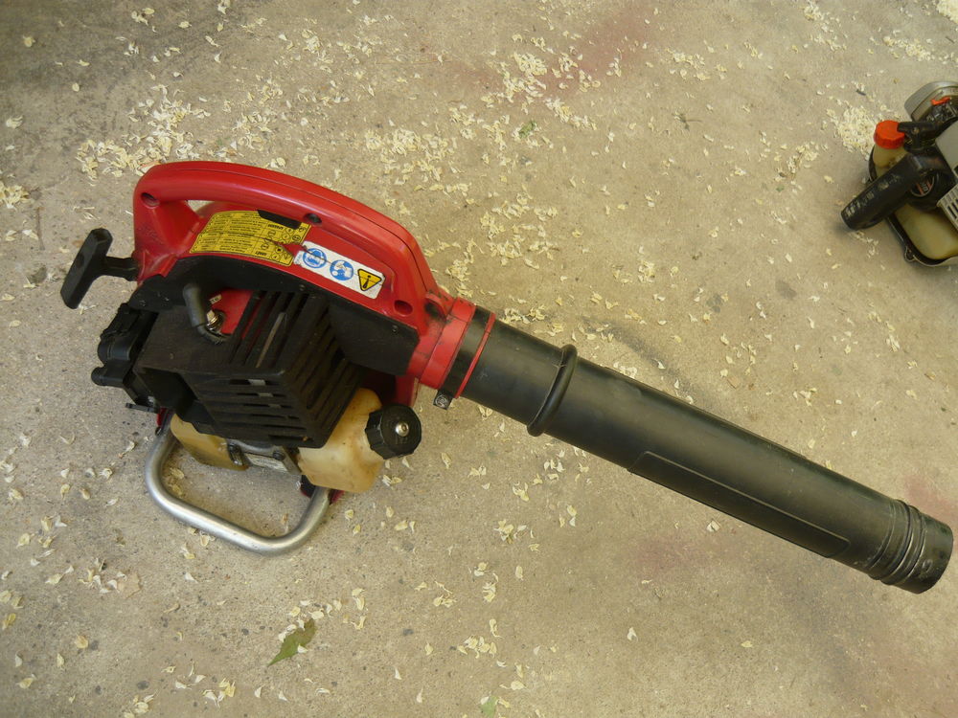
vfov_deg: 42.9
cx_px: 479
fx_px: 913
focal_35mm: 33
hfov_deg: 55.4
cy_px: 359
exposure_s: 1/100
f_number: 2.8
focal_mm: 5.5
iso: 100
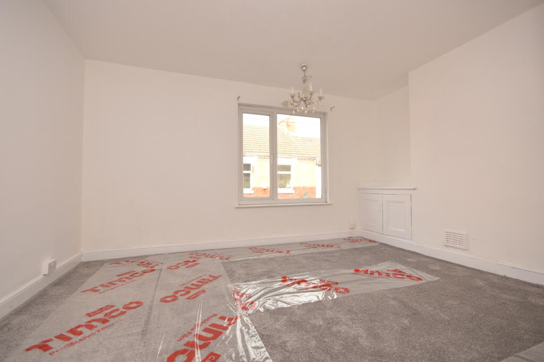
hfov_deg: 100.4
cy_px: 181
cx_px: 272
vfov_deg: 77.2
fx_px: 226
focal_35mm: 15
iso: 360
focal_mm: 10
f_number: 5.6
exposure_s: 1/125
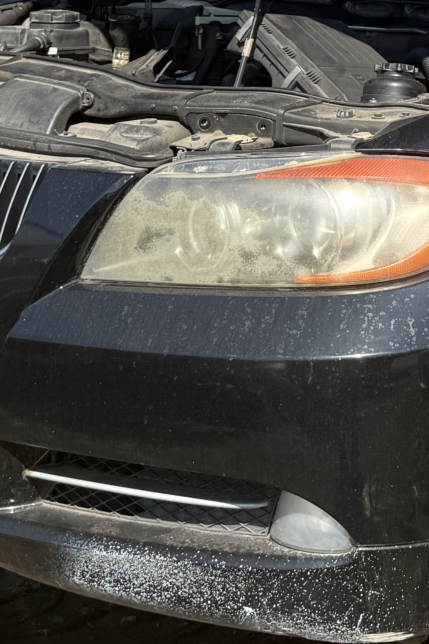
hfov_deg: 15.3
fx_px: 1555
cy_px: -18
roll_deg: -2.2
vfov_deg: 22.4
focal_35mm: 87
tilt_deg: -0.3
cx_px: 460
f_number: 1.78
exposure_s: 1/2370
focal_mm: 6.76
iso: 80
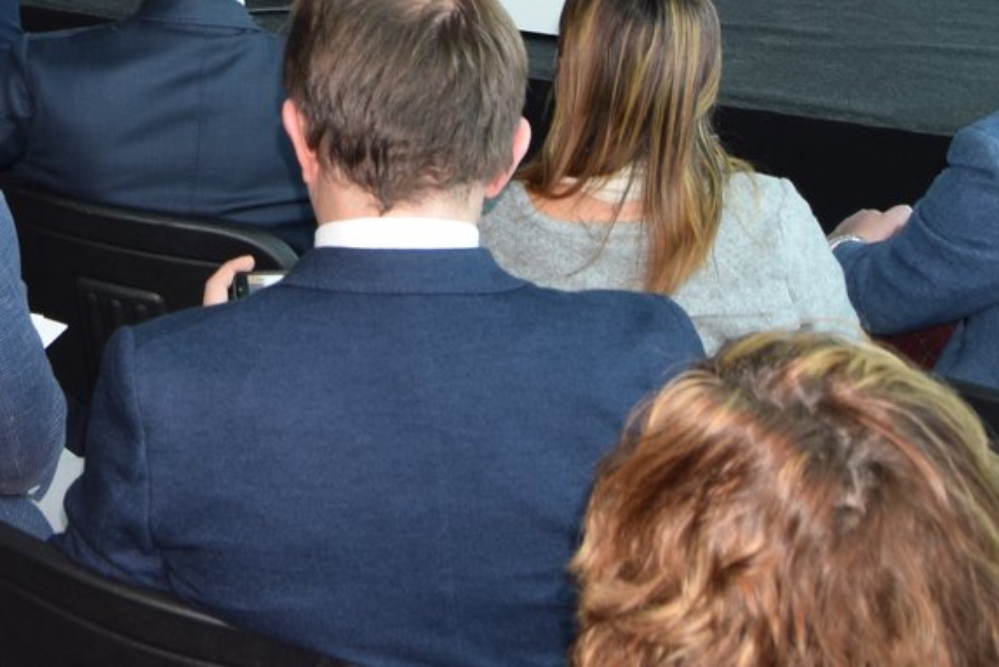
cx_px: -313
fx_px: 2609
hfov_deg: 19.9
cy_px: -429
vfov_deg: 13.4
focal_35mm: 94
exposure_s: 1/125
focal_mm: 18
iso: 500
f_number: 5.6
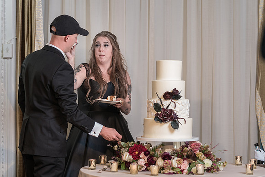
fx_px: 666
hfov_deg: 22.5
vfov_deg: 15.1
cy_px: 90
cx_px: 139
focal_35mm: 90
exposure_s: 1/200
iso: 2000
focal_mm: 86
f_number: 4
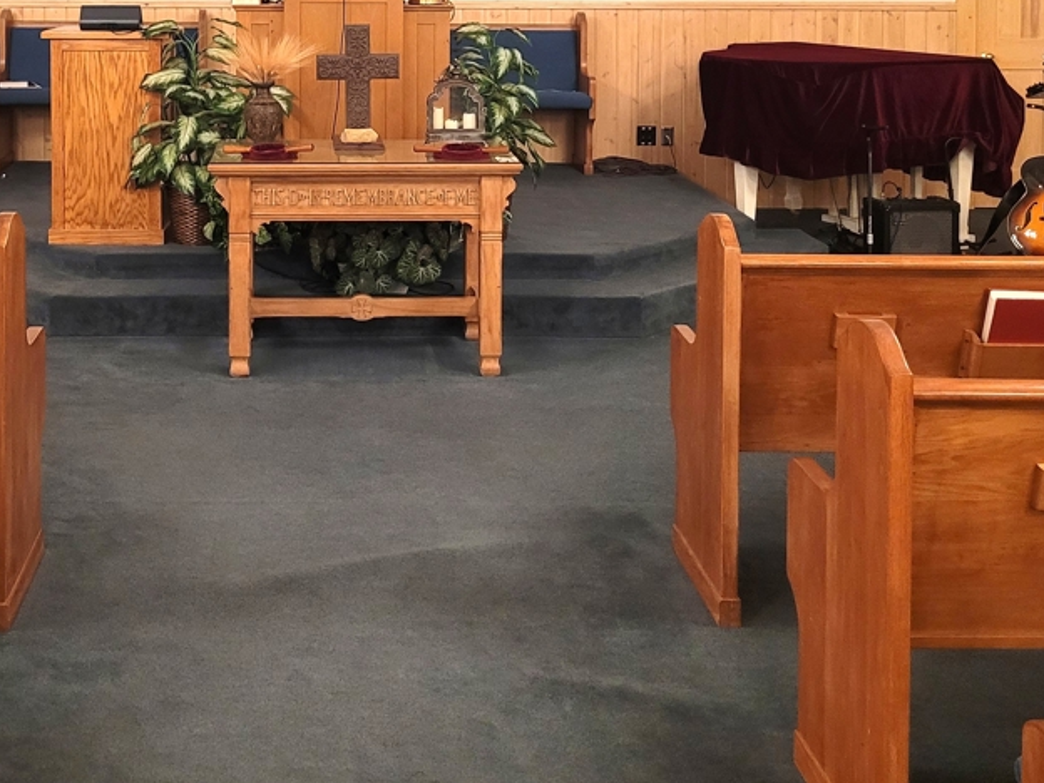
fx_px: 1508
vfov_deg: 27.7
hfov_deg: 37.6
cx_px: 320
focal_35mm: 50
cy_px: 35
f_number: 1.8
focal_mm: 5.4
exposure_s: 1/40
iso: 500
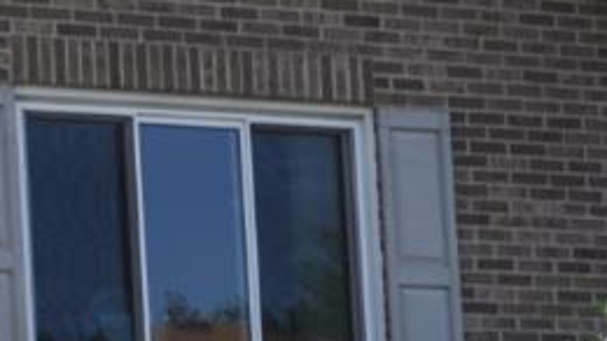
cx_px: -135
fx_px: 4070
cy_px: 690
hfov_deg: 8.4
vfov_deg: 4.7
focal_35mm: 253
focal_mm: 28
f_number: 13
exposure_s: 1/160
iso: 200
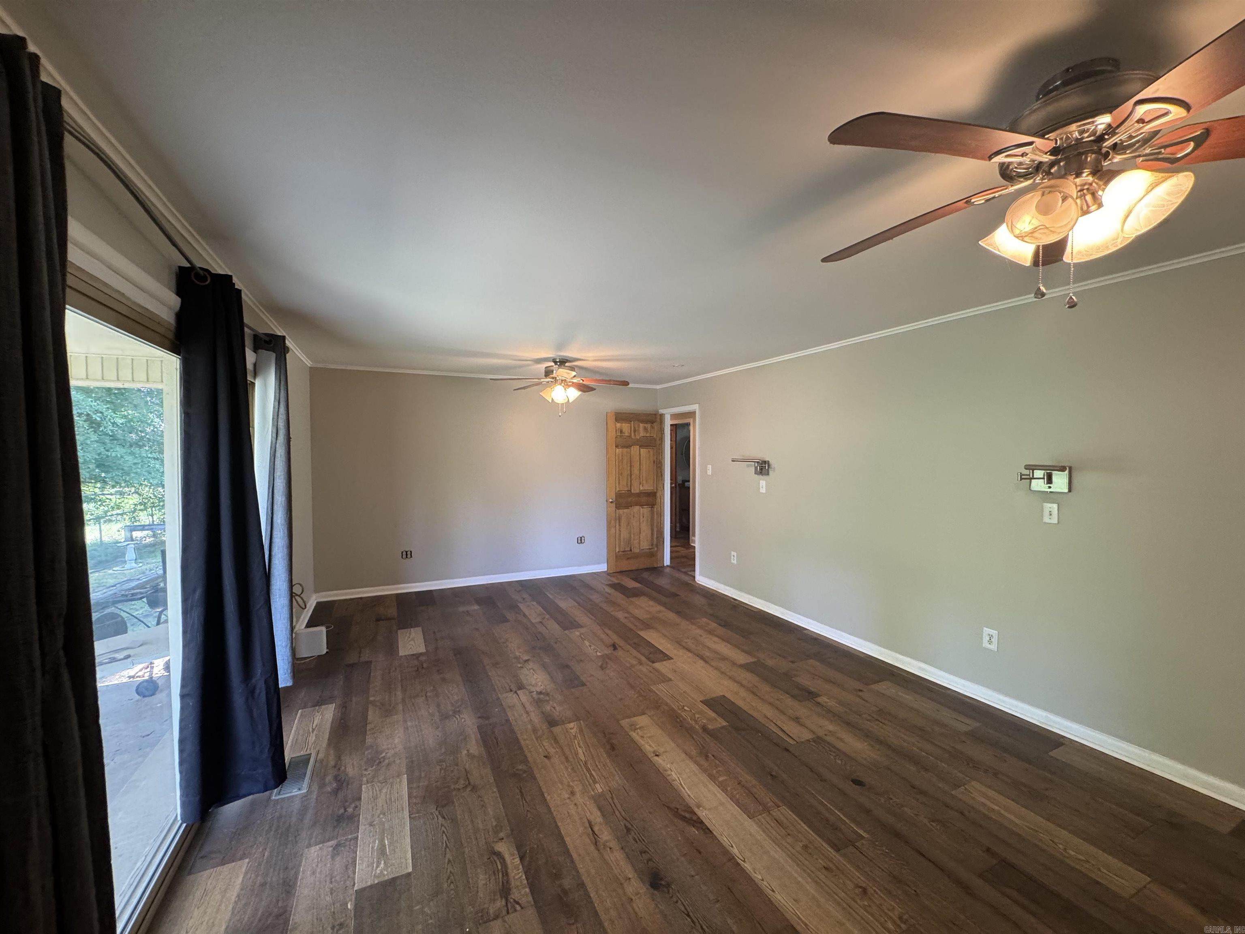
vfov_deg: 85.7
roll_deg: +0.1
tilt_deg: +1.1
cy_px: 467
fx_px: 504
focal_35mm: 14
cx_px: 622
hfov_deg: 102.1
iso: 250
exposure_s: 1/60
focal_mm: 2.22
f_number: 2.2
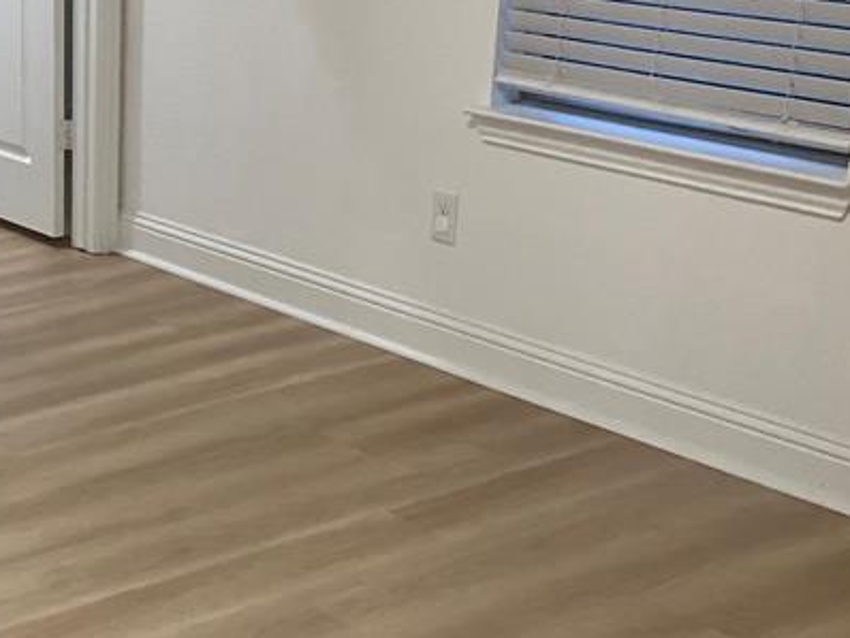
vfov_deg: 20.2
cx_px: -128
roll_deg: +3.1
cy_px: 538
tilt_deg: -21.5
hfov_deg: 24.8
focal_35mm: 72
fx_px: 1769
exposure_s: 1/60
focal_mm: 3.99
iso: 160
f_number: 1.8
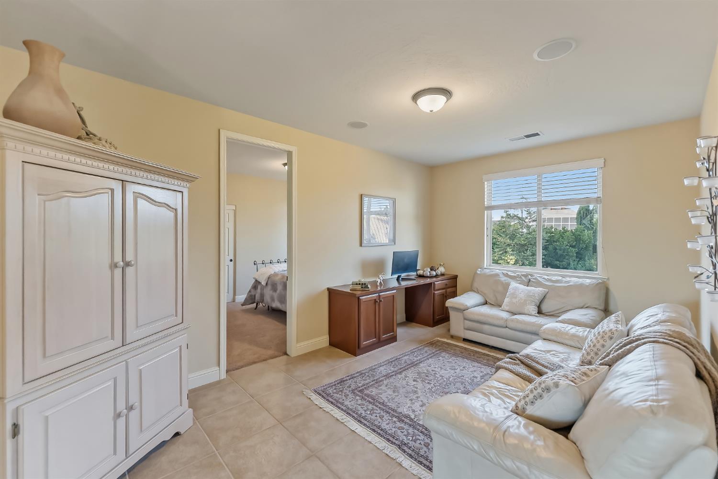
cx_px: 359
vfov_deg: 81.2
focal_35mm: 14
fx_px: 279
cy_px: 240
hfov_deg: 104.3
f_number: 2.8
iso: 1250
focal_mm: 14
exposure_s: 1/160
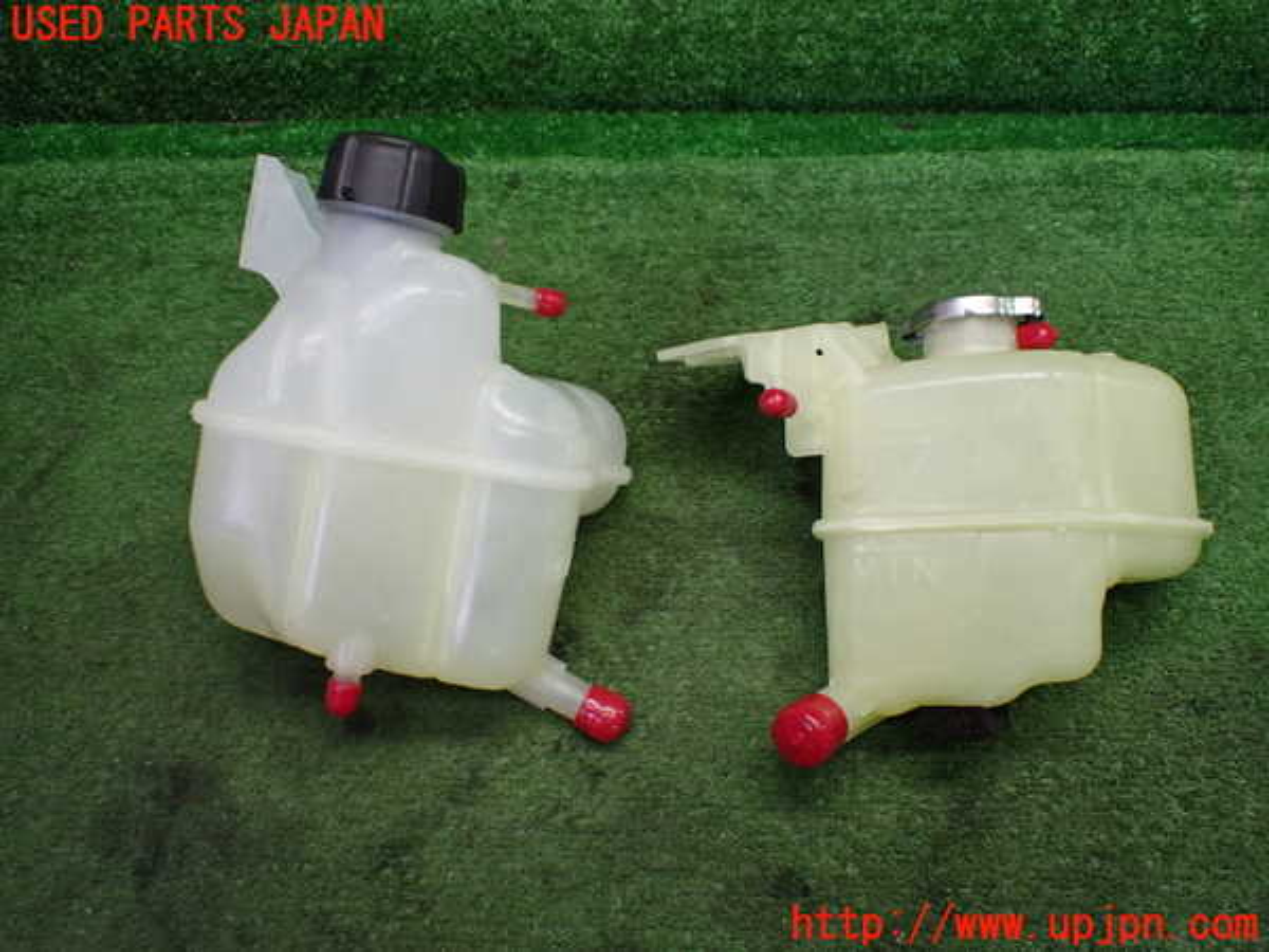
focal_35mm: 30
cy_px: 476
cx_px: 634
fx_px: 1100
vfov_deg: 46.8
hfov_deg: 60.0
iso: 400
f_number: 2.3
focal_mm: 5.4
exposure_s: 1/125
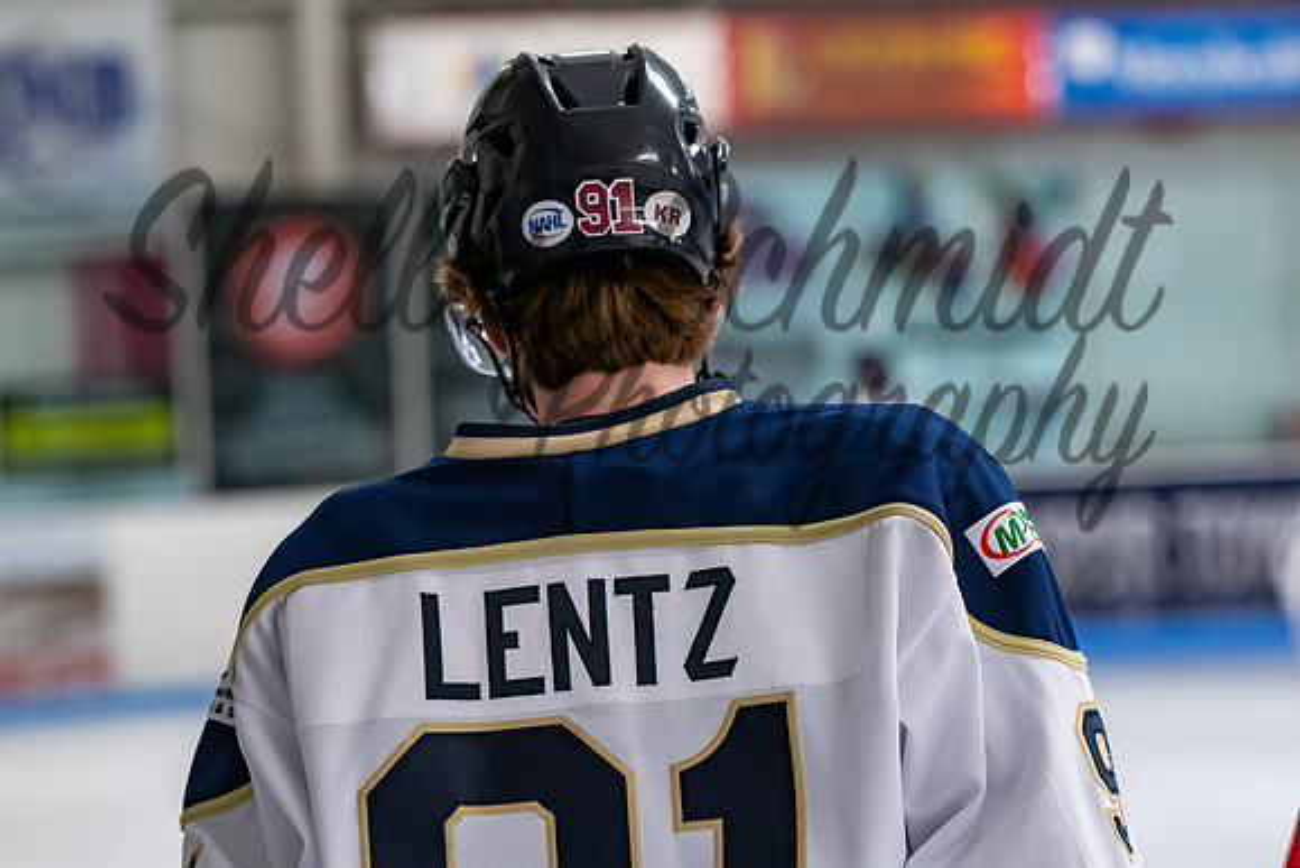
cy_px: 434
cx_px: 650
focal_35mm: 153
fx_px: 5526
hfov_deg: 13.4
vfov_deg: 9.0
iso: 2000
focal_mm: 102
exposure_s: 1/800
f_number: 3.2
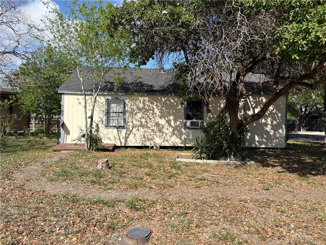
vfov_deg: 53.1
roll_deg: -0.9
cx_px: 163
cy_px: 122
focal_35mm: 26
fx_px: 245
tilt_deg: -0.4
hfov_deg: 67.3
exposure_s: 1/2710
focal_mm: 5.96
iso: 50
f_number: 1.6
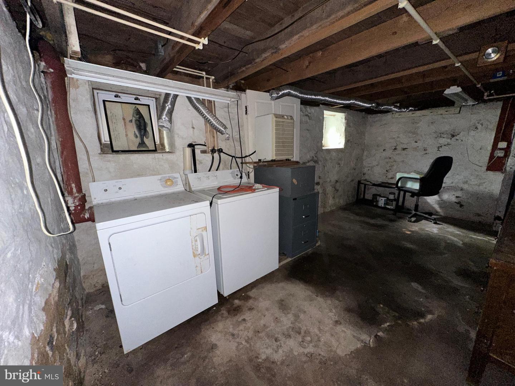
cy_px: 193
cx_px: 258
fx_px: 208
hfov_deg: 102.1
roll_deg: +0.5
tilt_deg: -12.3
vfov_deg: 85.7
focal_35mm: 14
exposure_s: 1/19
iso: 200
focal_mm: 2.22
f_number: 2.2
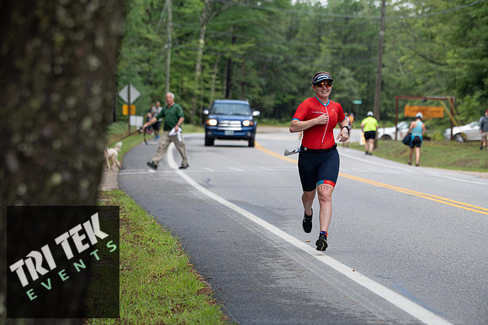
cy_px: 162
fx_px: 1898
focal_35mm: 140
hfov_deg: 14.7
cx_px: 244
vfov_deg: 9.8
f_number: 4.5
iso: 320
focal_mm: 140
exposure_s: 1/400
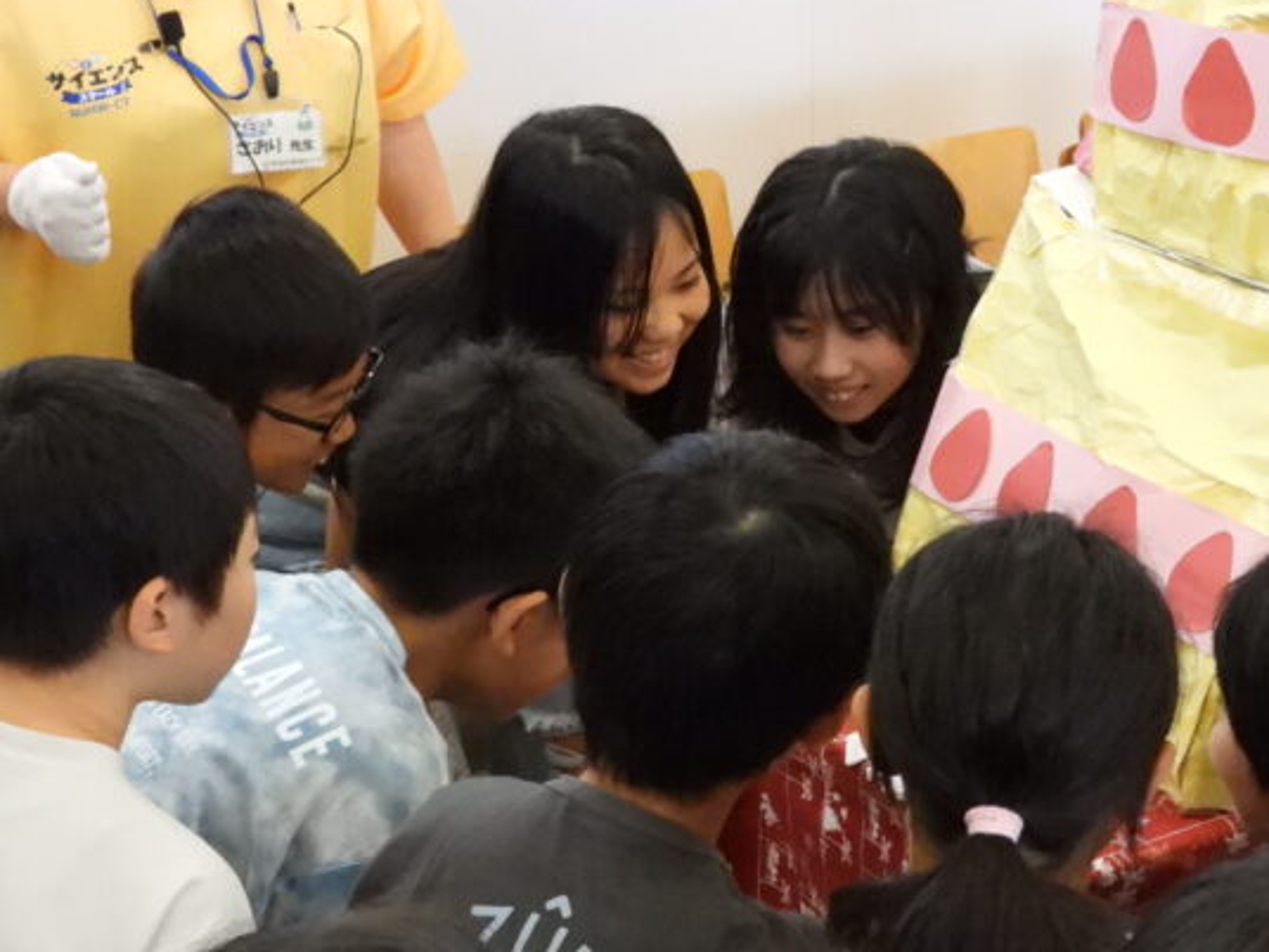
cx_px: 795
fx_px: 3079
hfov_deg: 23.2
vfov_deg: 17.5
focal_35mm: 84
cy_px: 308
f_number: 3.2
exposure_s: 1/200
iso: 1600
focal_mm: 7.9
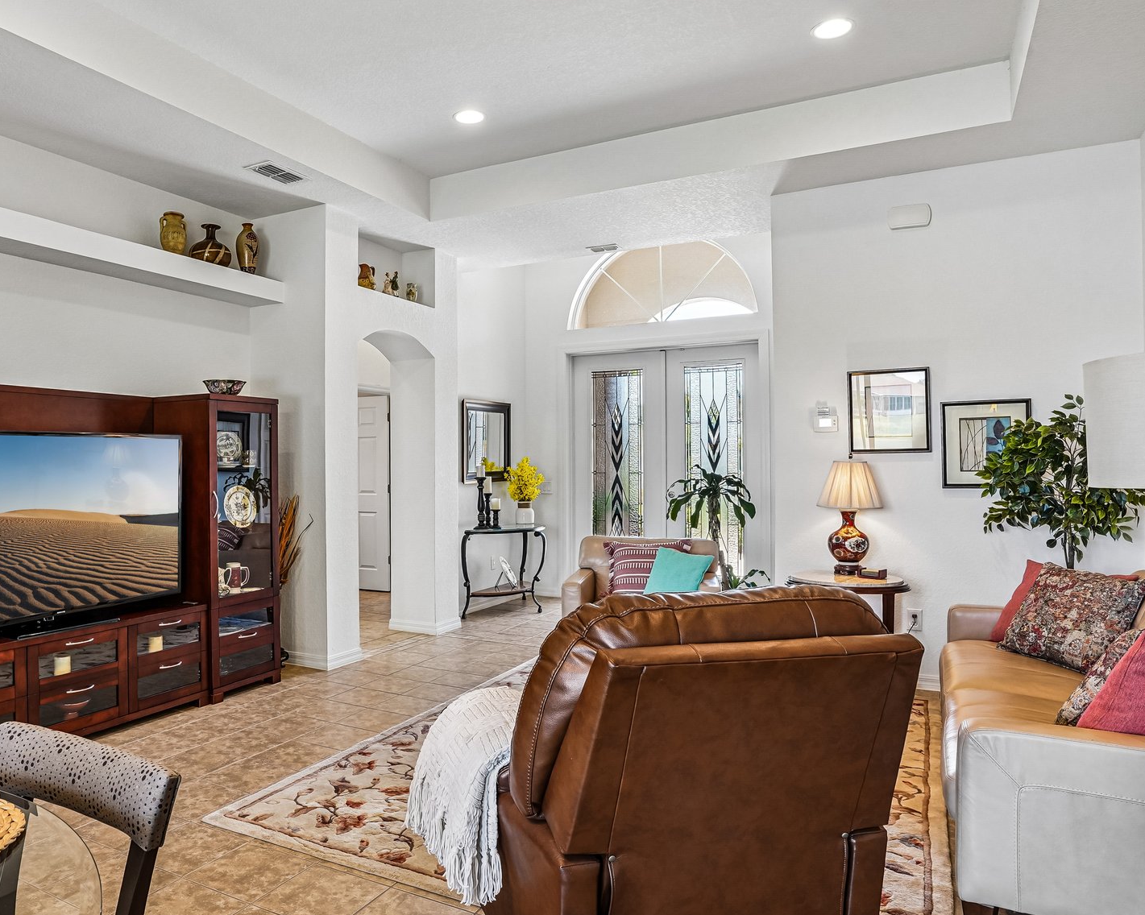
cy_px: 459
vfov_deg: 60.9
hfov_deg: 71.7
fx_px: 779
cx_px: 448
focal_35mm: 23
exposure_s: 1/15
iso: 400
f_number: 9
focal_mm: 17
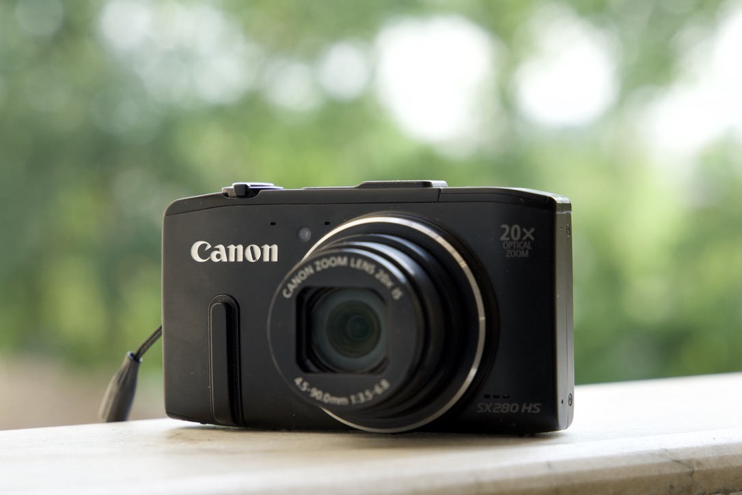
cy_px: 248
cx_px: 371
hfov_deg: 19.5
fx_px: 2164
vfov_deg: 13.0
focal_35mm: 105
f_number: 5.6
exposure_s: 1/250
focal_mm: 70
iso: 500
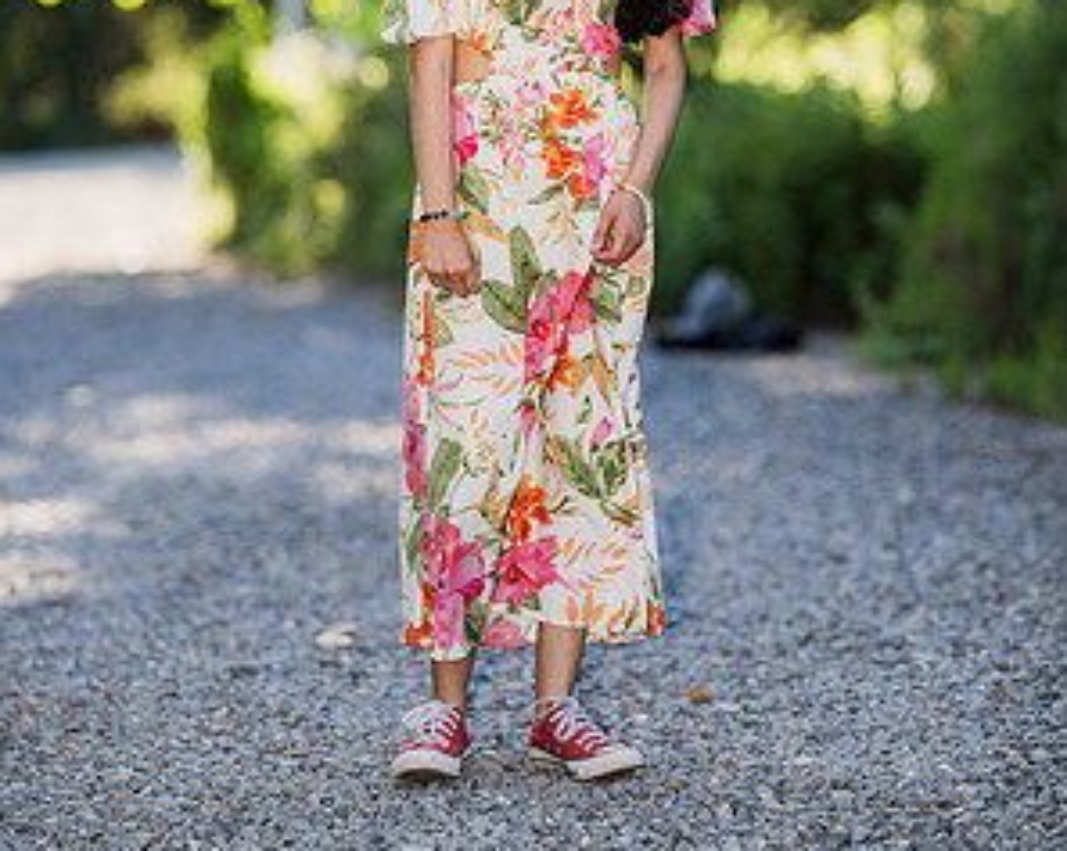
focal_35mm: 121
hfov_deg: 15.9
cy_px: 129
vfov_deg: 12.7
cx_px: 535
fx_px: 3817
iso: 100
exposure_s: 1/800
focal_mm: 85
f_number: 1.8
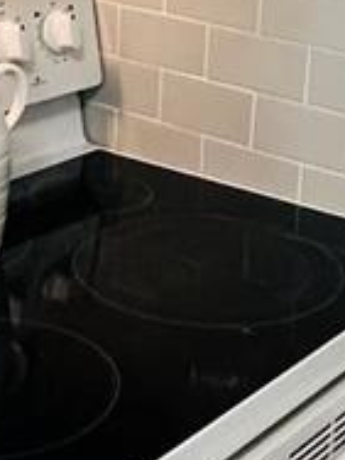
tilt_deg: -14.7
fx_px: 1103
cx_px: 88
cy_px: 44
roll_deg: -2.0
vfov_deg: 22.9
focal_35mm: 83
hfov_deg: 17.7
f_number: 1.8
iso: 250
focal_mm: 1.57
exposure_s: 1/120
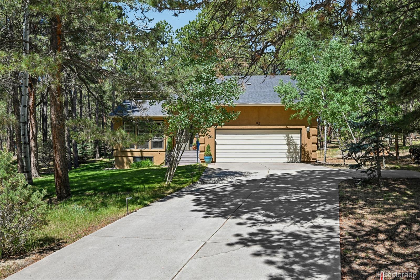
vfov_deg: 43.6
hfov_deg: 61.9
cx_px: 210
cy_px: 140
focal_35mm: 30
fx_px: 350
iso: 64
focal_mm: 30
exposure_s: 1/60
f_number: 10
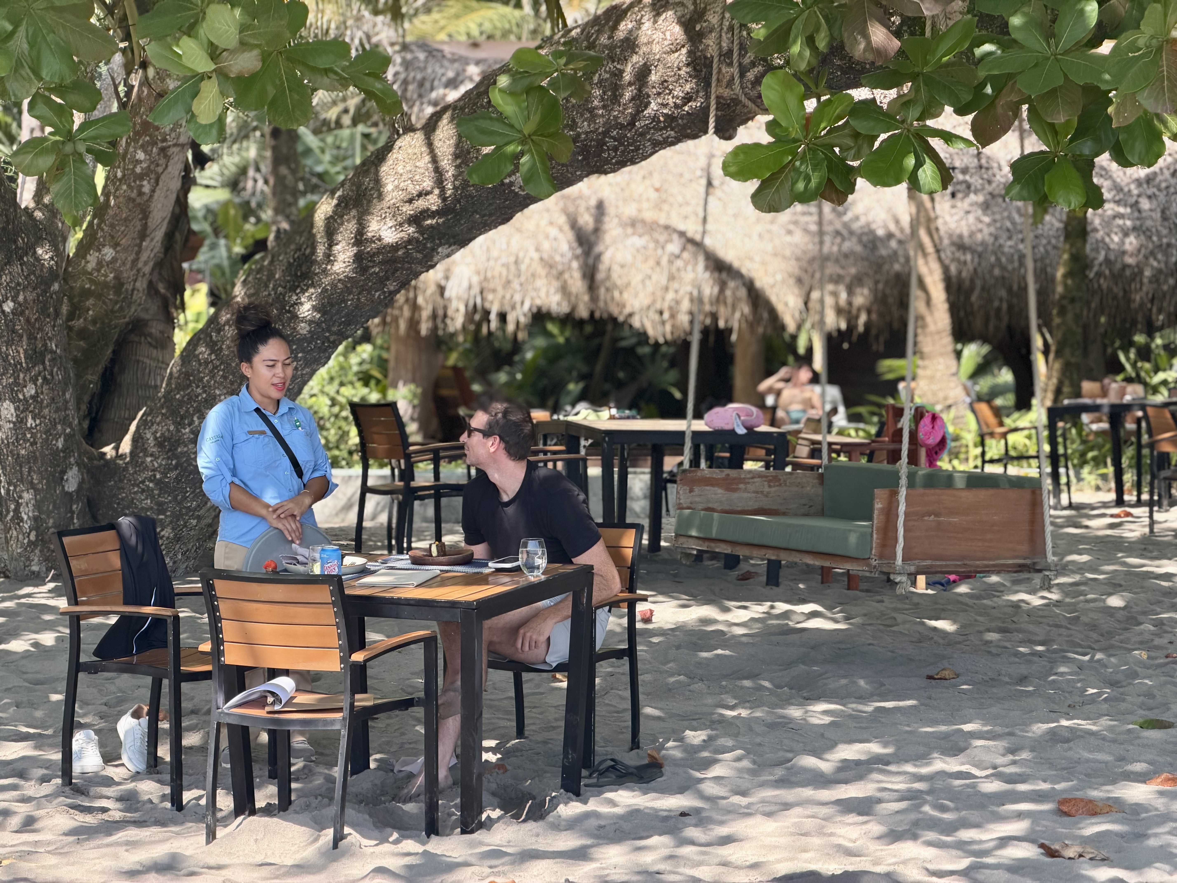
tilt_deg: +0.7
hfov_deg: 19.6
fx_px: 3400
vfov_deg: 14.8
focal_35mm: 100
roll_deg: +0.7
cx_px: 588
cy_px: 442
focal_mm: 16.89
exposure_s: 1/310
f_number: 2.8
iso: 50
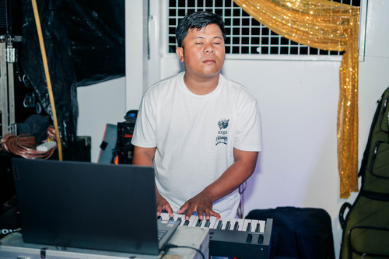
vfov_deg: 27.0
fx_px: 540
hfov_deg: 39.6
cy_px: 130
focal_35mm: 50
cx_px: 194
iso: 640
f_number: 2.8
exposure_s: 1/200
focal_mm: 50
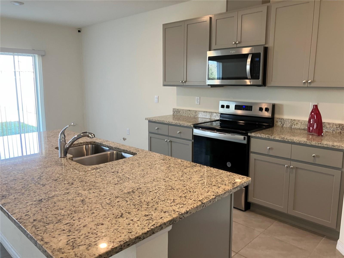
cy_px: 129
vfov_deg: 49.7
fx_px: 278
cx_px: 172
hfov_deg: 63.4
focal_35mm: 28
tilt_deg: -7.4
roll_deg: +0.4
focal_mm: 3.99
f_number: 1.8
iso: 80
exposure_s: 1/60
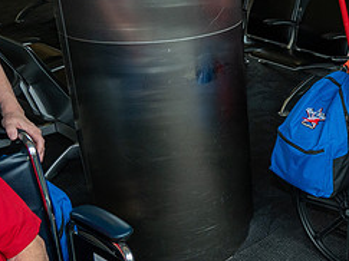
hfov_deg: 31.1
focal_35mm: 55
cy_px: 100
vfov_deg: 26.5
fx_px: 554
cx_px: 385
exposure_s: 1/80
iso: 2800
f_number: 11
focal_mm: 24
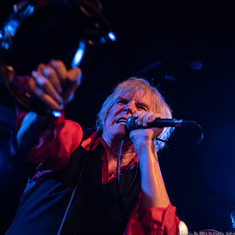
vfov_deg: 27.7
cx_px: 60
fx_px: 476
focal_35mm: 62
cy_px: 125
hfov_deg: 27.4
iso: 2000
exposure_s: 1/125
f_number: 3.2
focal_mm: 44
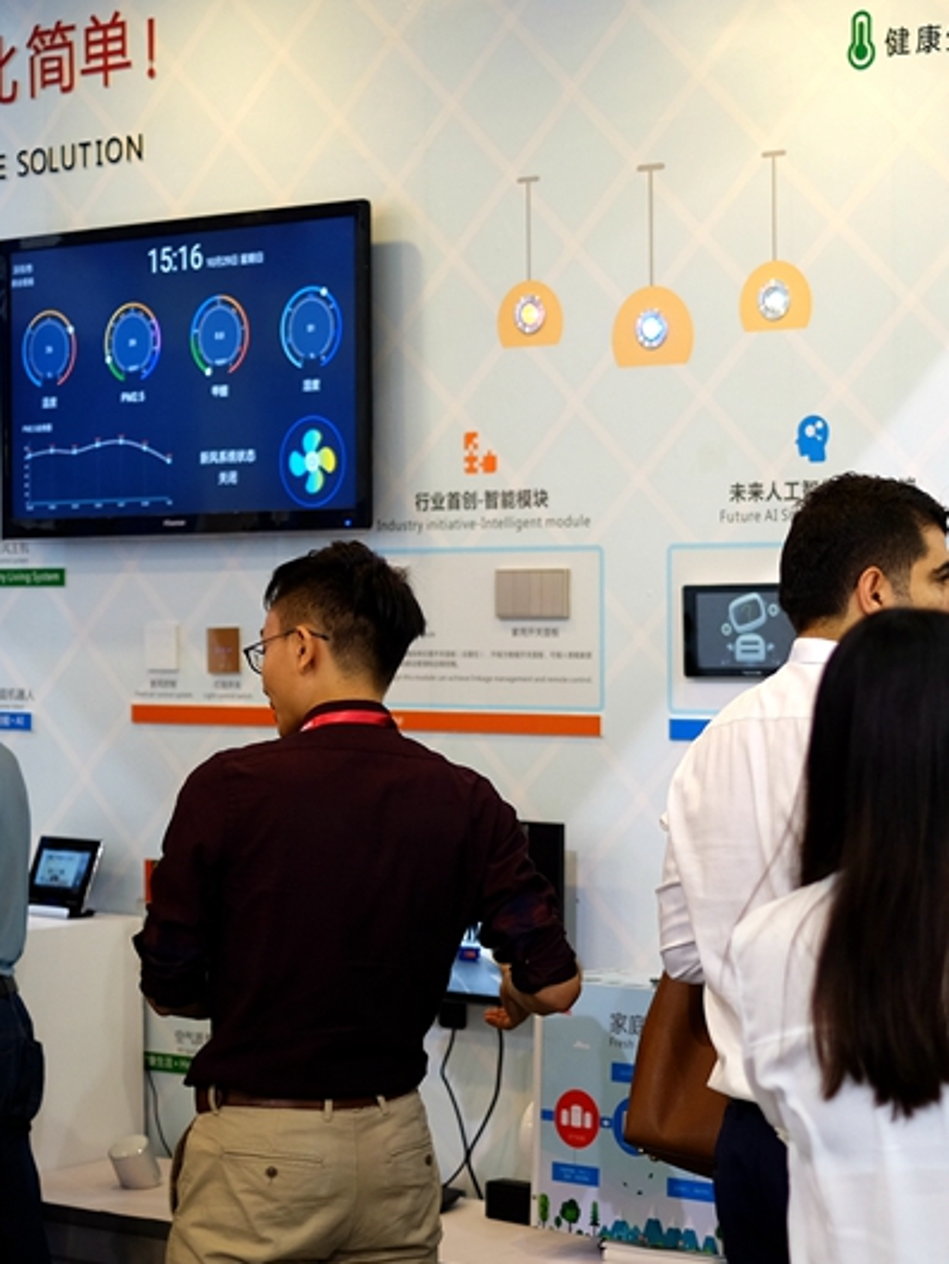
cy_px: 630
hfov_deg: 19.0
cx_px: 691
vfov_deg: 25.3
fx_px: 2813
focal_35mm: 77
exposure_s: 1/200
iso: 200
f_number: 1.4
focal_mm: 35
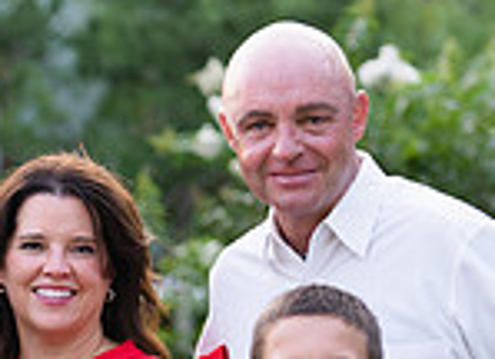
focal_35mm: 278
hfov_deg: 7.2
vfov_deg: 5.2
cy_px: 367
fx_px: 3928
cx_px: -102
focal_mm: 50
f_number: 2
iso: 160
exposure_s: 1/320
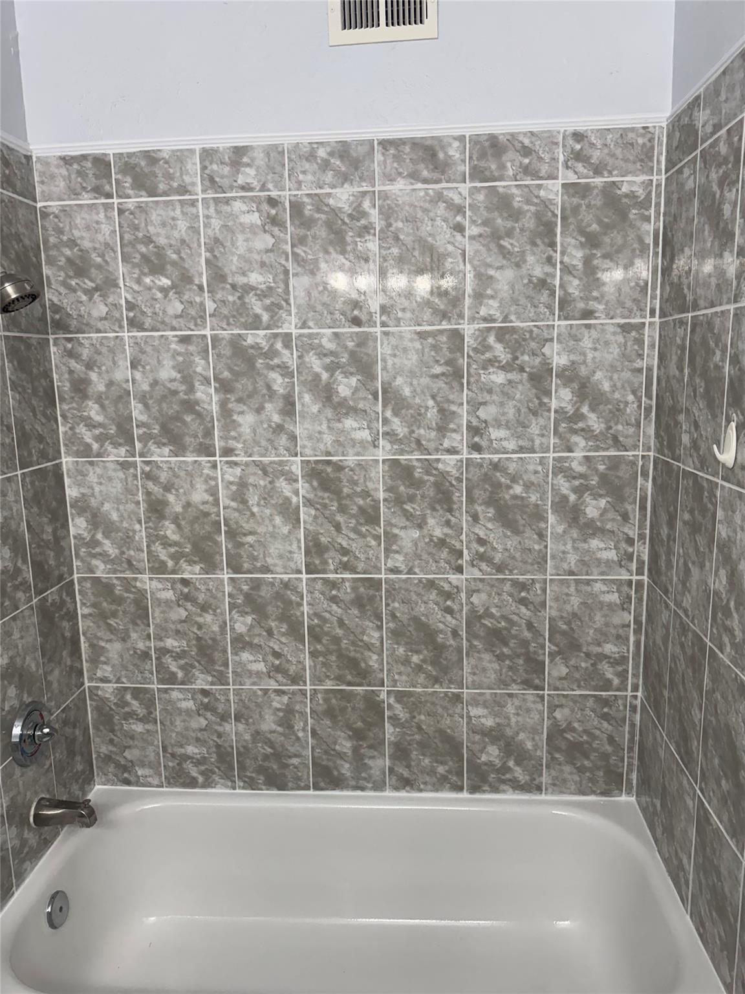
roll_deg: +1.0
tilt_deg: -10.1
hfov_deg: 56.8
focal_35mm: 24
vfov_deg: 71.6
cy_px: 497
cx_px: 372
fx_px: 689
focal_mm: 6.76
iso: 200
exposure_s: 1/120
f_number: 1.78
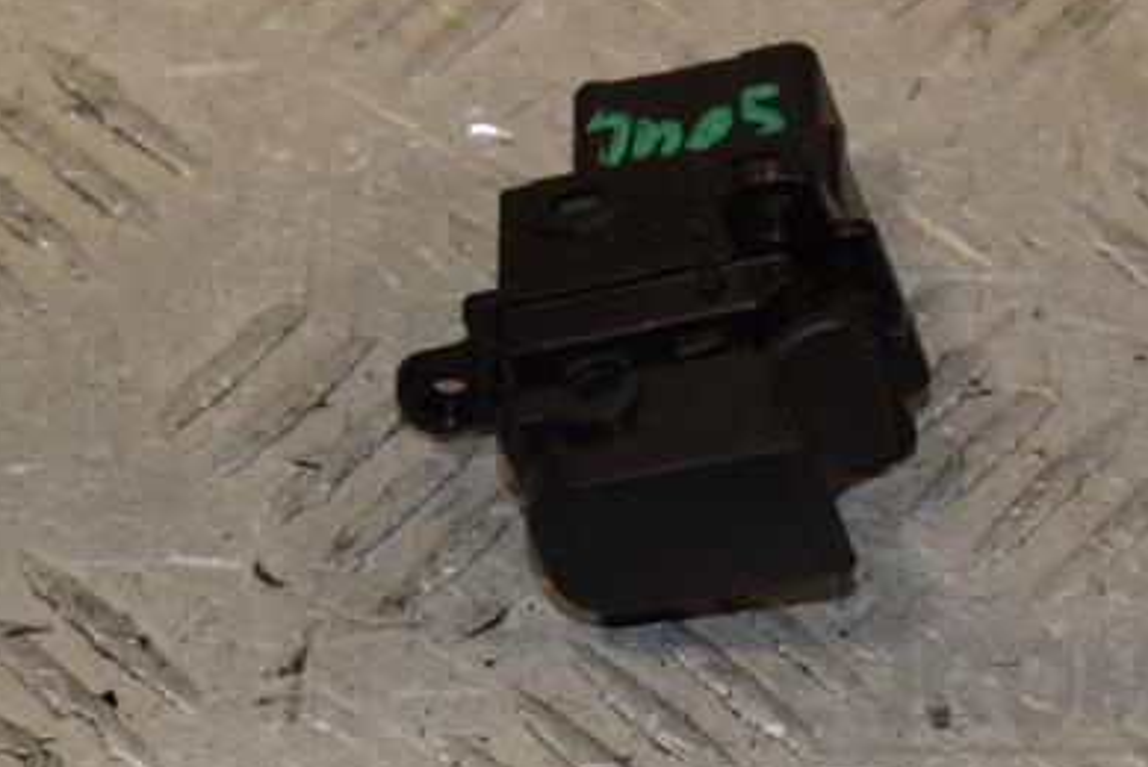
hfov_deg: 8.5
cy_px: 289
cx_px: 720
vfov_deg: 5.7
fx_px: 7747
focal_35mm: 243
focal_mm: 105
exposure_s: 1/200
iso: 800
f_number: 9
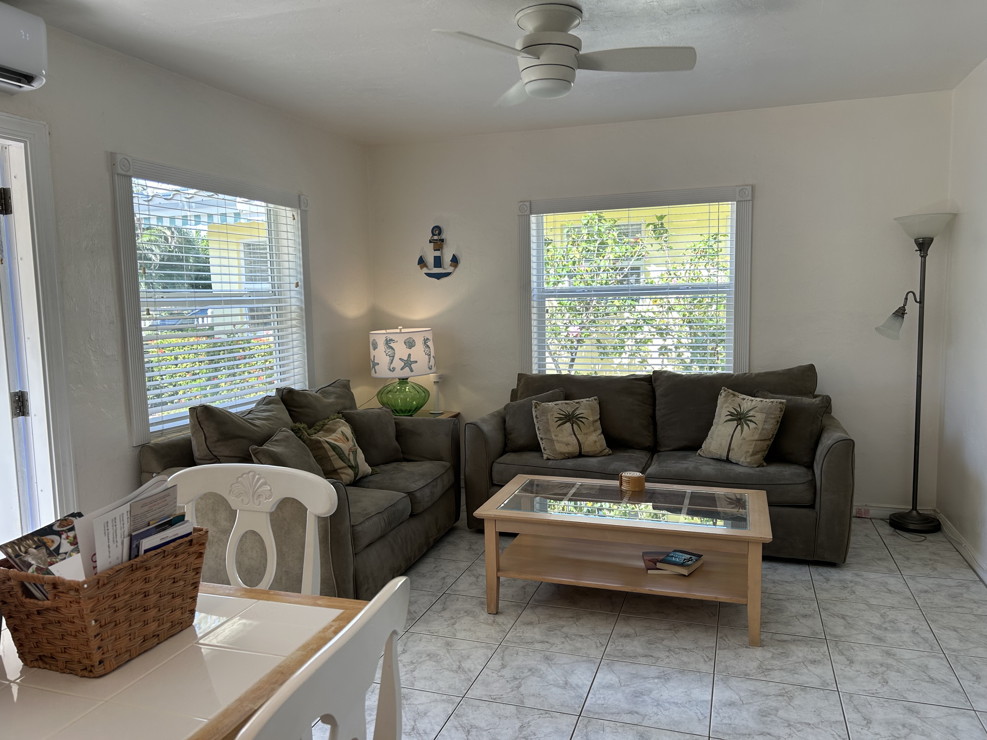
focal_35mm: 26
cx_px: 494
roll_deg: +1.4
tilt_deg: -5.6
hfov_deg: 67.3
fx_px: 741
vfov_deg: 53.1
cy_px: 370
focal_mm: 5.7
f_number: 1.5
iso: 40
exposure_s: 1/259
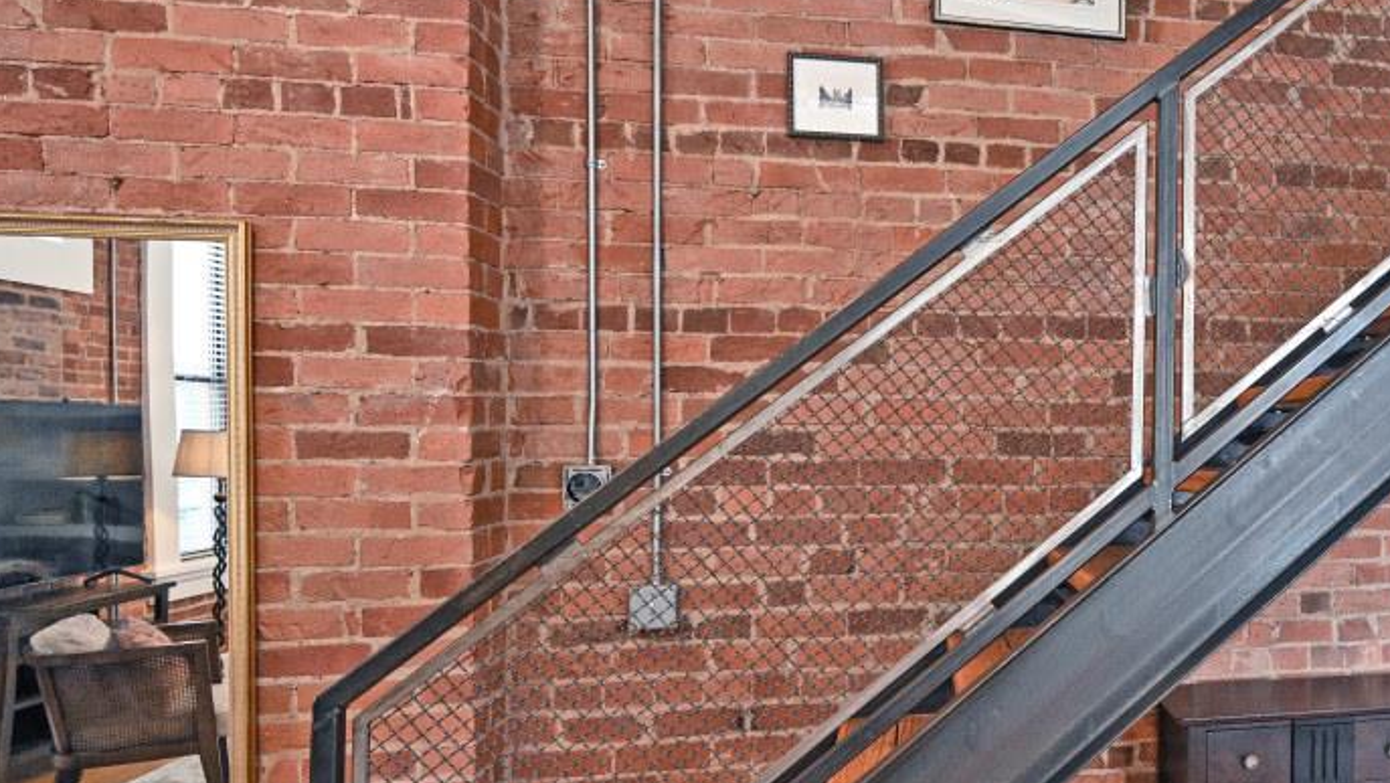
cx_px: 1248
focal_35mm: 33
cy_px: 435
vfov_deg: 35.5
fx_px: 1222
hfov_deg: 52.2
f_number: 4
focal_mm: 14.5
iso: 1600
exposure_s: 1/60
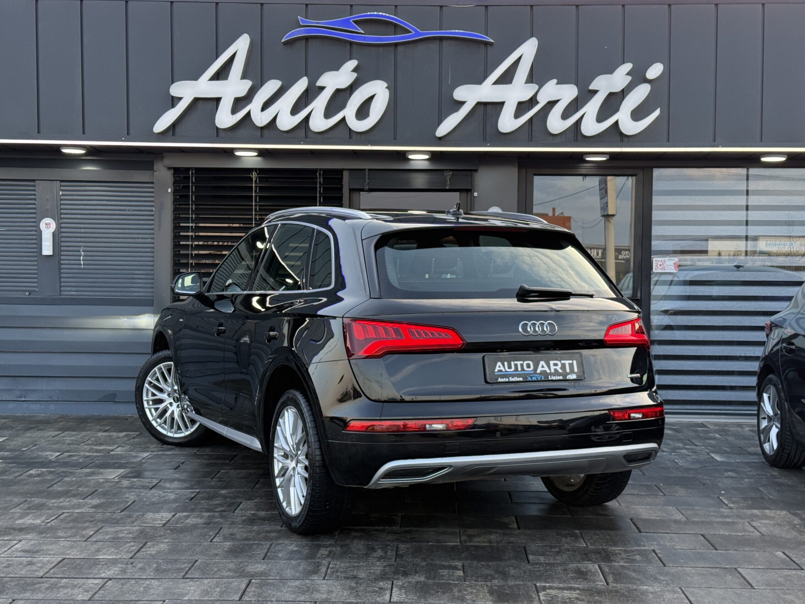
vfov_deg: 30.3
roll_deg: -0.5
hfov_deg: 39.7
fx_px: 1116
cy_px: 302
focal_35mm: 48
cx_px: 402
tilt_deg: -1.3
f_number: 1.78
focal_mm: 6.76
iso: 80
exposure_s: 1/239
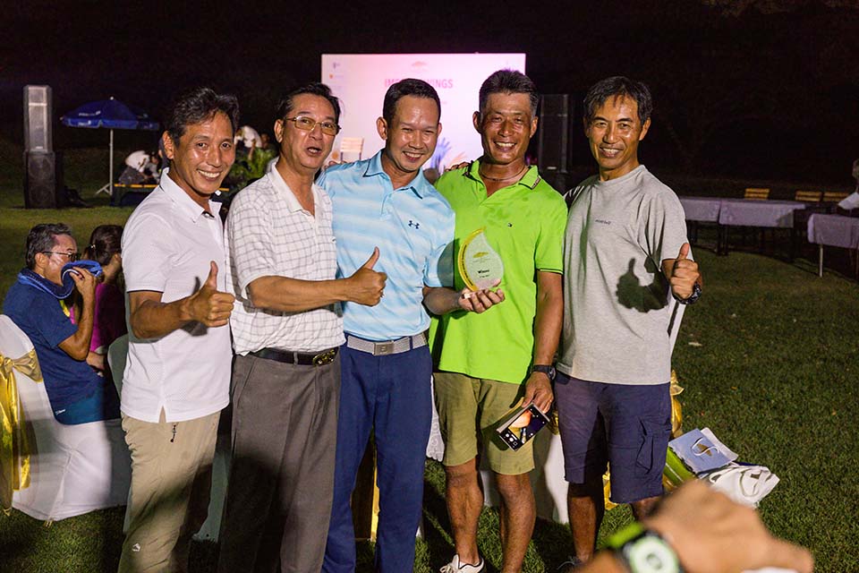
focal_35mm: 46
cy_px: 286
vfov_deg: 29.2
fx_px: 1098
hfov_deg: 42.7
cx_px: 430
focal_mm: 46
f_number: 4.5
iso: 5000
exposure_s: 1/250
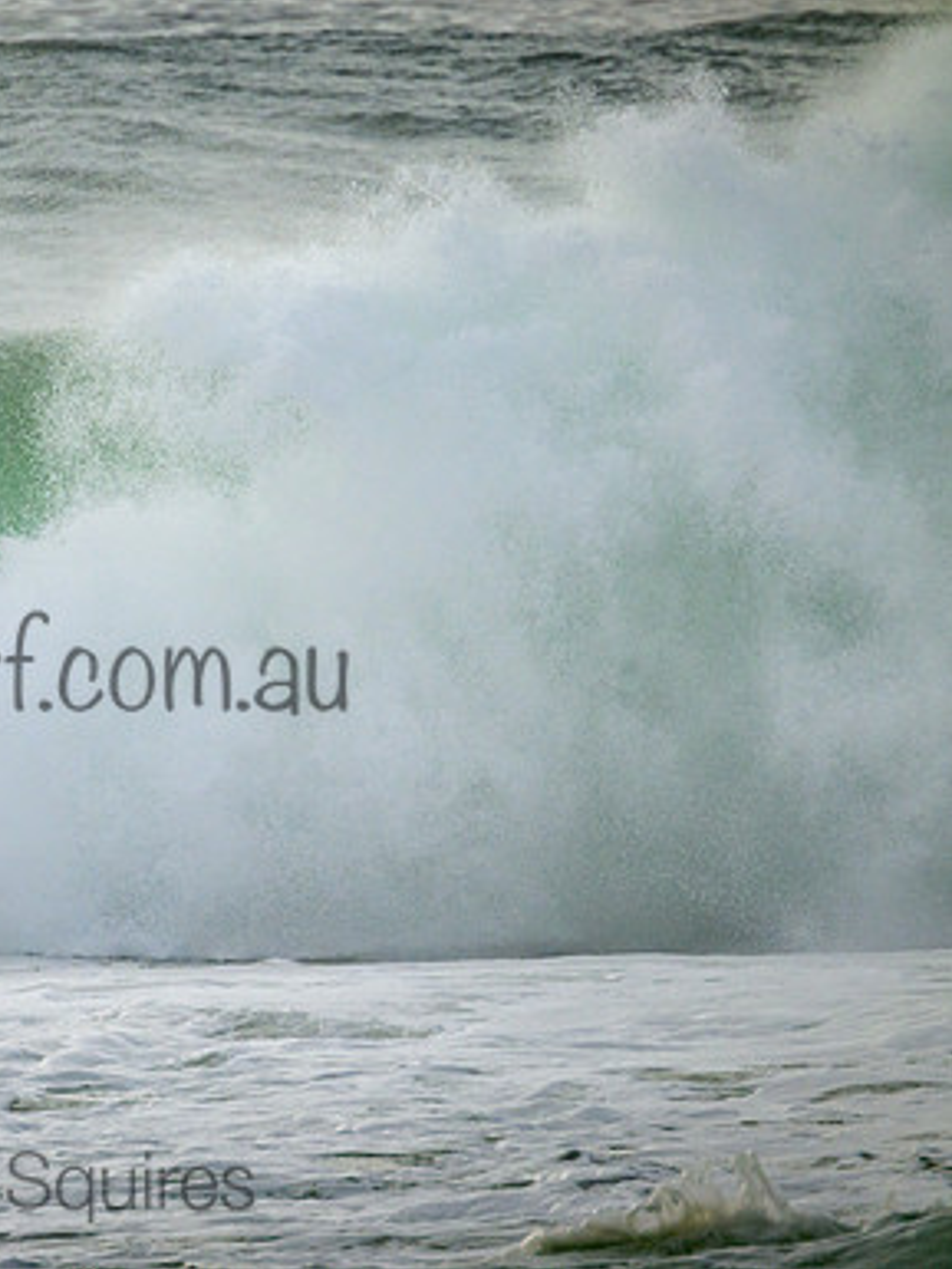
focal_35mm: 1160
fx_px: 42512
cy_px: 634
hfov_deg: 1.3
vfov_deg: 1.7
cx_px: 0
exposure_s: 1/2500
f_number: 11
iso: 1400
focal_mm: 800
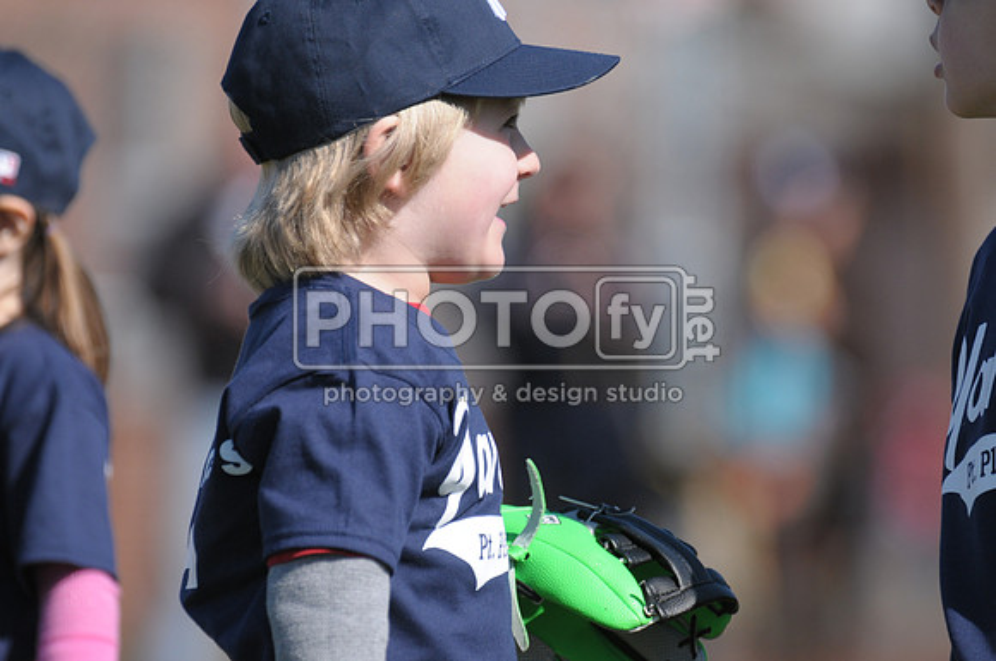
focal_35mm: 510
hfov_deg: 4.0
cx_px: 498
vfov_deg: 2.7
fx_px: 14090
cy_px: 330
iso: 400
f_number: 4.5
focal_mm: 340
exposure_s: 1/2000
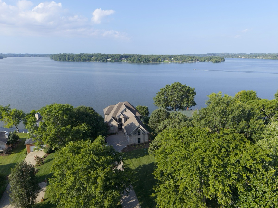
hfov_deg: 71.6
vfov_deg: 56.8
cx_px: 139
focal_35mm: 24
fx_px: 193
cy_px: 104
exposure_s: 1/2000
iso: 220
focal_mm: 8.67
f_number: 1.8
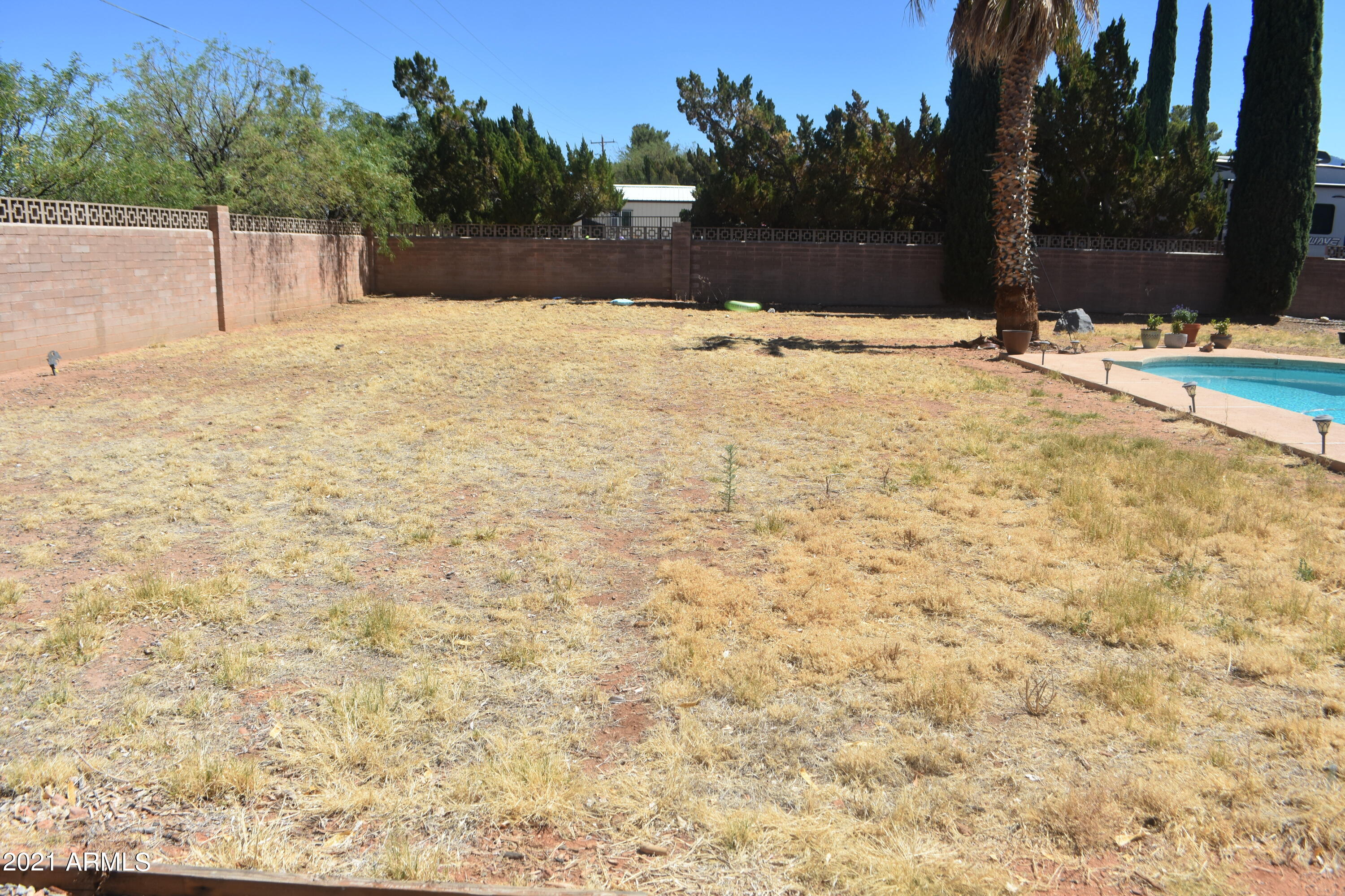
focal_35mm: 27
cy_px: 448
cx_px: 672
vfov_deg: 47.9
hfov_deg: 67.4
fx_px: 1009
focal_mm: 18
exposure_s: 1/500
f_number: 8
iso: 160
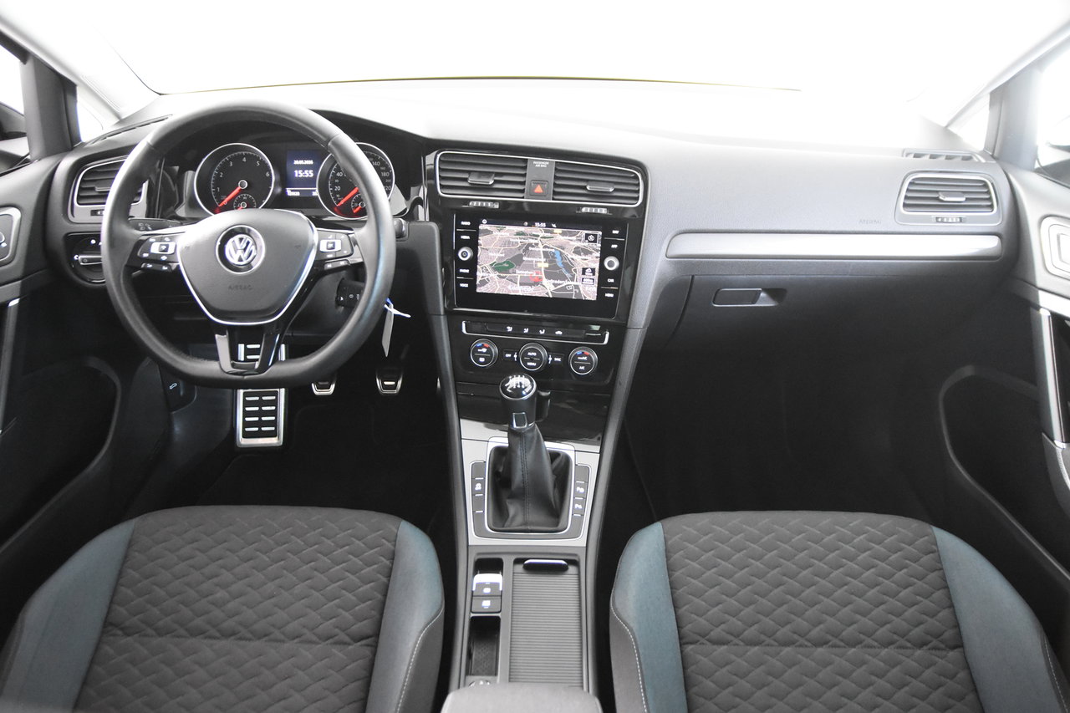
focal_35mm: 26
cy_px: 356
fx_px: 758
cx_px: 535
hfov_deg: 70.4
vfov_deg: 50.4
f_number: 2.8
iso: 5600
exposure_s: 1/25
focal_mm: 17
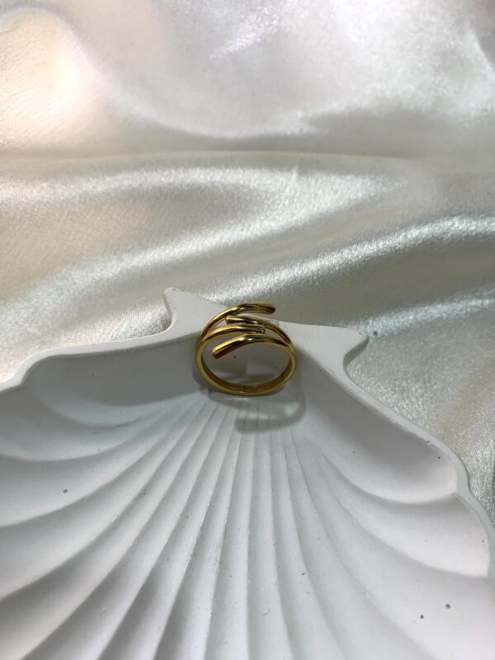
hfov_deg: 53.1
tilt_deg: -56.9
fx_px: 496
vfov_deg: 67.3
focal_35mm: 26
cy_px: 330
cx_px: 248
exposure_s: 1/100
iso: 64
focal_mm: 4.25
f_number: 1.8
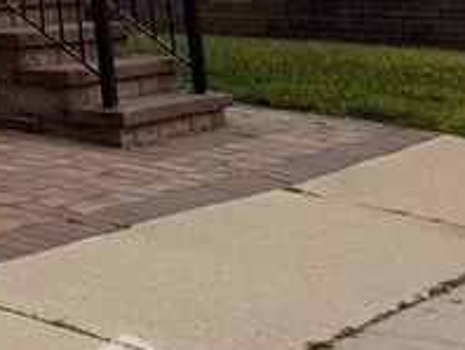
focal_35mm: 124
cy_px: -451
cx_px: -707
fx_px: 1668
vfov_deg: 10.5
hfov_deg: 12.1
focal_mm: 6.76
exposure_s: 1/7937
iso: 80
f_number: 1.78
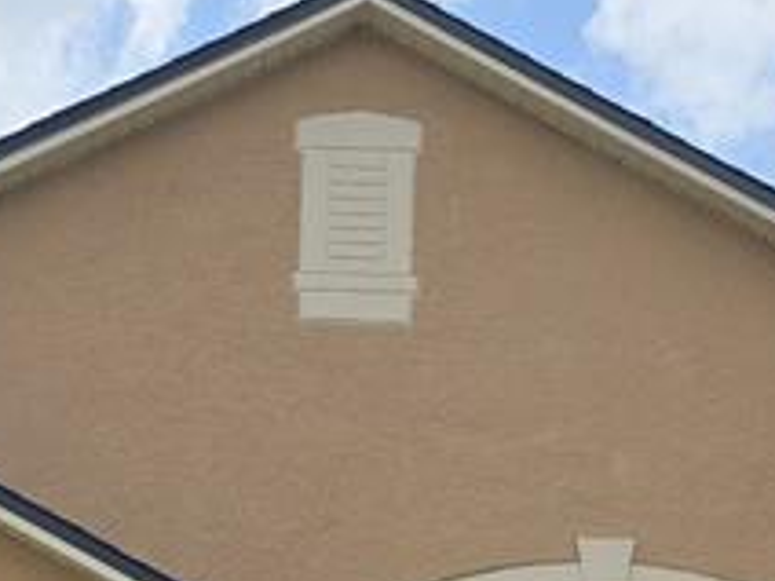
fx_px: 2485
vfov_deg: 11.8
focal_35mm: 111
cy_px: 1188
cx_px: 241
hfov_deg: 17.7
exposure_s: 1/904
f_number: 1.7
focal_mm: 6.3
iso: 12
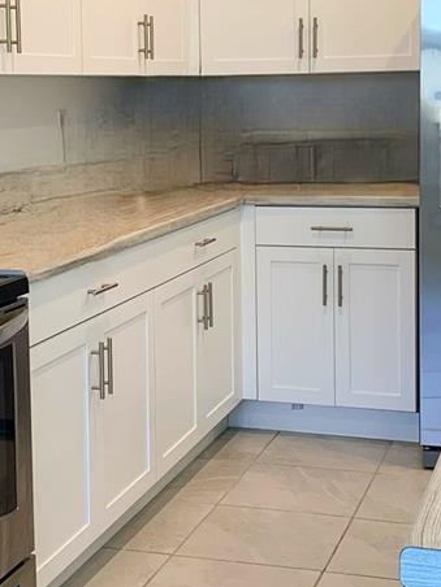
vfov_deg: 28.0
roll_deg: +0.8
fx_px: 1172
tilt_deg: -4.7
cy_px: 201
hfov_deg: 21.3
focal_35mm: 69
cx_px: 221
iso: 80
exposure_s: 1/120
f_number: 1.8
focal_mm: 4.25
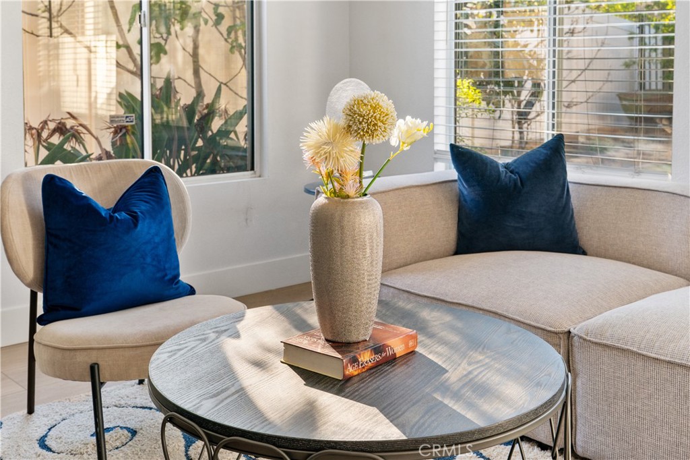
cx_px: 345
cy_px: 230
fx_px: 805
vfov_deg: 31.9
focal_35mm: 42
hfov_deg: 46.4
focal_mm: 42
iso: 800
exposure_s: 1/20
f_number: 8
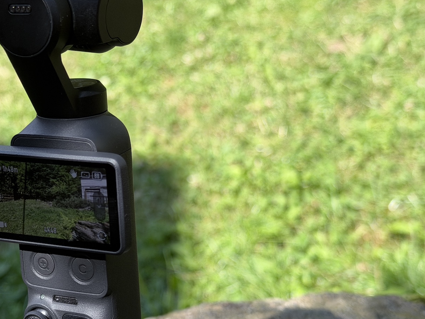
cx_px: 138
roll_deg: +5.6
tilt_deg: -26.2
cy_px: 168
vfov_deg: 19.6
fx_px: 921
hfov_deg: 25.8
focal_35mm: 75
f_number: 1.78
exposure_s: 1/1575
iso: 64
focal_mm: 6.76
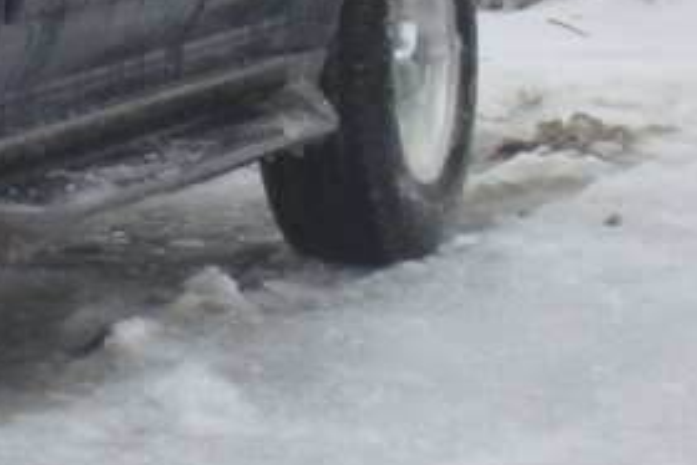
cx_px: -453
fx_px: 7341
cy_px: -101
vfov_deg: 3.6
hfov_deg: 5.4
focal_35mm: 379
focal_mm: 16.6
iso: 100
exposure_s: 1/180
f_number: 4.6
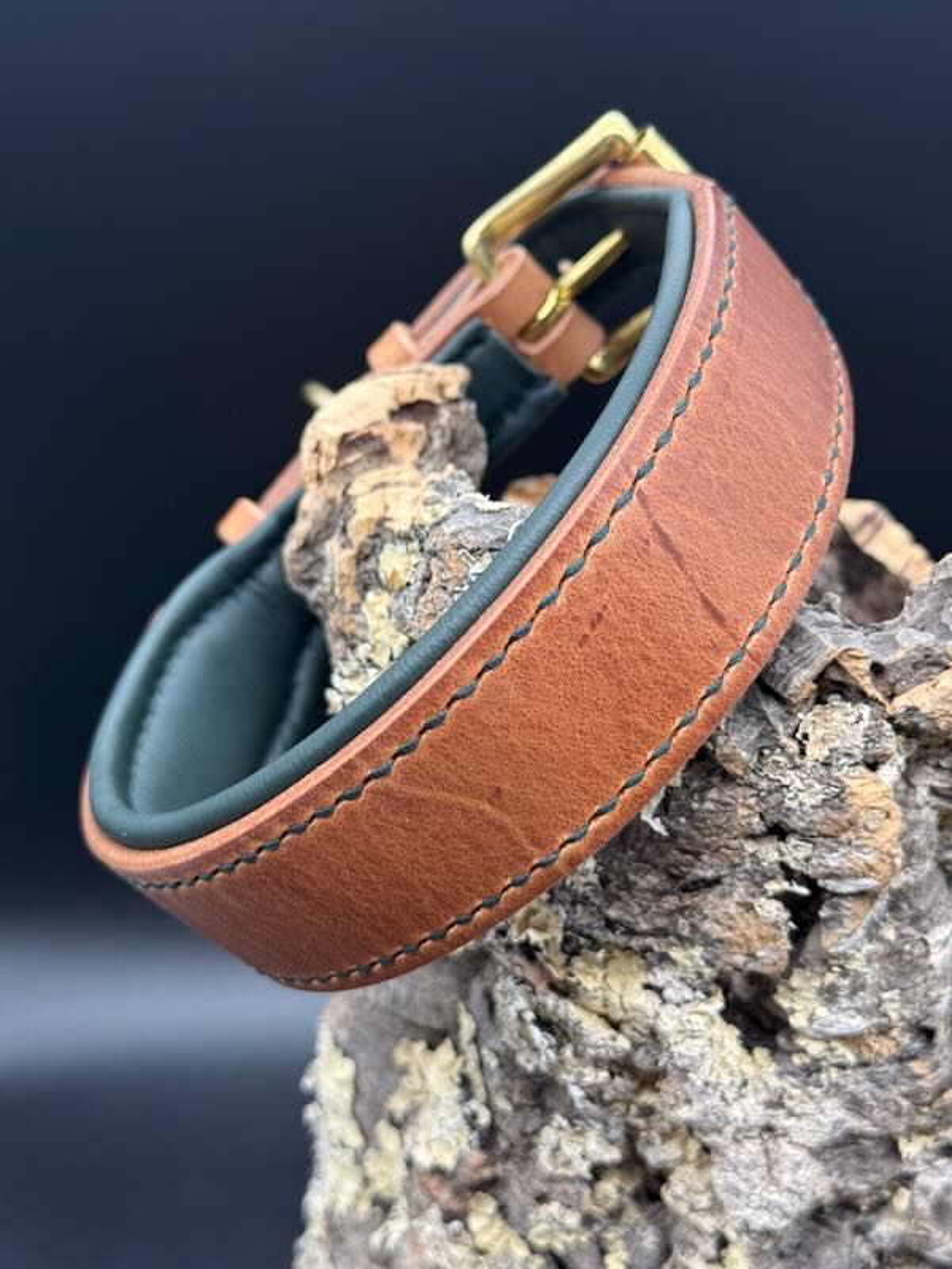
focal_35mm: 48
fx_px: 1760
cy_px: 634
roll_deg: +0.5
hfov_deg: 30.3
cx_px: 476
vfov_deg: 39.7
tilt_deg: -30.5
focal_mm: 6.76
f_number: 1.78
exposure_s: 1/135
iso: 64
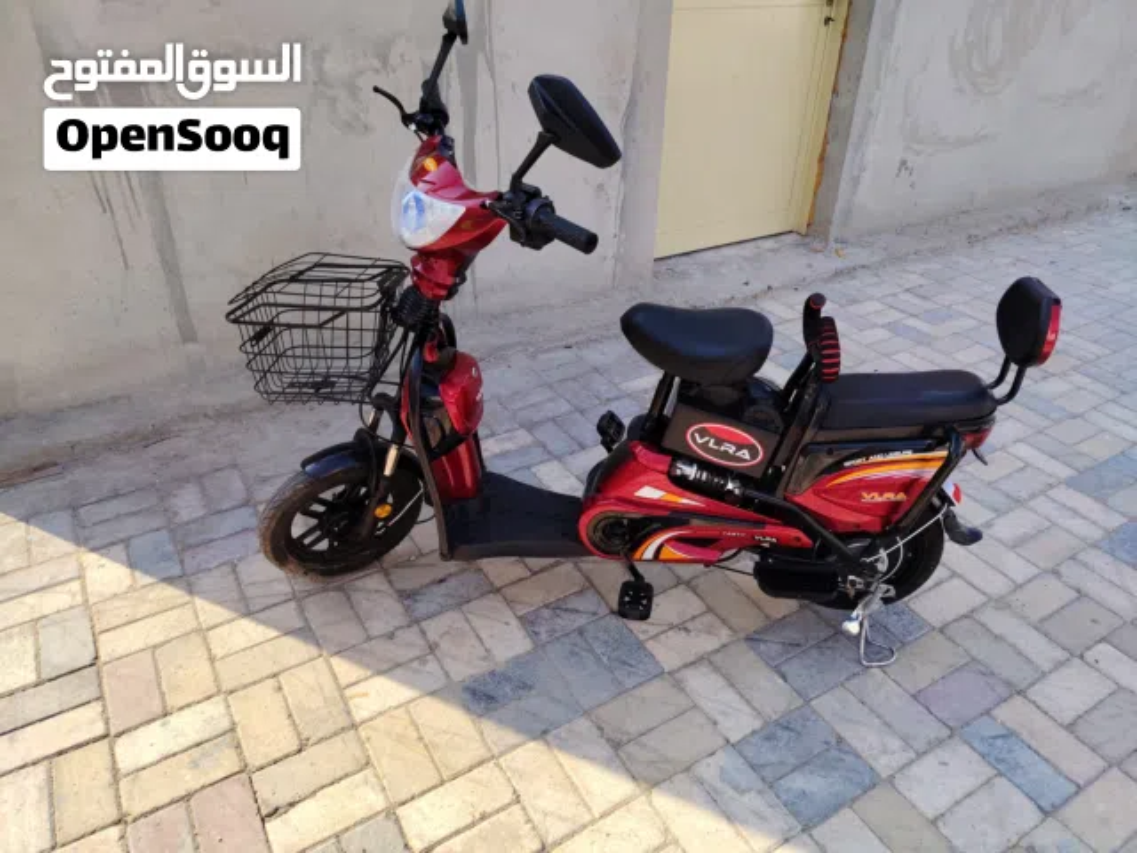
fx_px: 788
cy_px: 426
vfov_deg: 56.8
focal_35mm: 24
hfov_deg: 71.6
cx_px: 568
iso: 100
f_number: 1.75
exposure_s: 1/418
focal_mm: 5.25
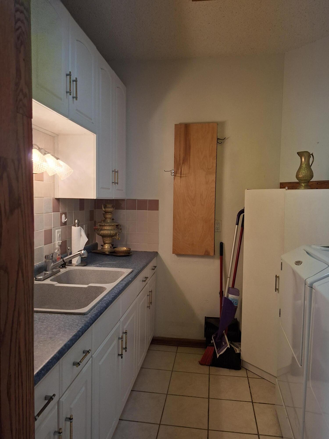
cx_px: 164
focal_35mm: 23
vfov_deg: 73.9
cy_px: 220
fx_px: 291
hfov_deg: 58.9
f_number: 1.8
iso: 250
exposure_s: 1/120
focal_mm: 5.54
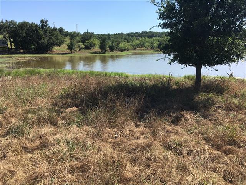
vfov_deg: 48.2
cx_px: 123
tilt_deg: -14.5
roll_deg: -1.4
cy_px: 92
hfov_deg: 61.7
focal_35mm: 29
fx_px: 206
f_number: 2.2
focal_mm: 4.15
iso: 25
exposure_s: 1/1326
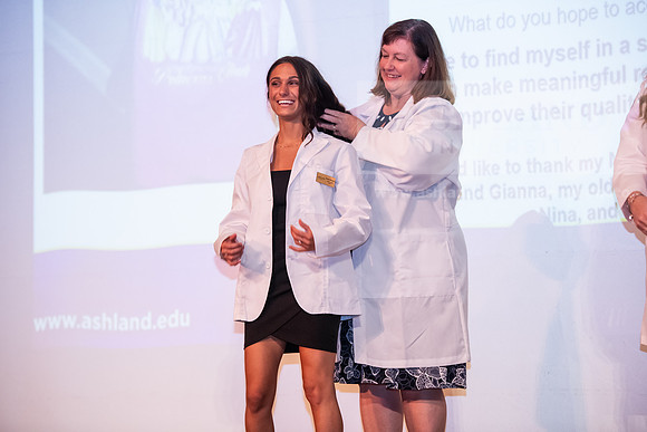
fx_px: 2193
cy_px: 216
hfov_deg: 16.8
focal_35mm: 122
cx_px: 324
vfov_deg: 11.2
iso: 2500
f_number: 3.2
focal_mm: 122
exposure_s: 1/200
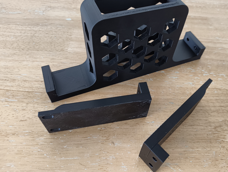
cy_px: 76
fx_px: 185
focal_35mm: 28
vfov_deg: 49.8
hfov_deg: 63.0
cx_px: 132
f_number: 1.87
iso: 694
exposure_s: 1/50
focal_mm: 5.56
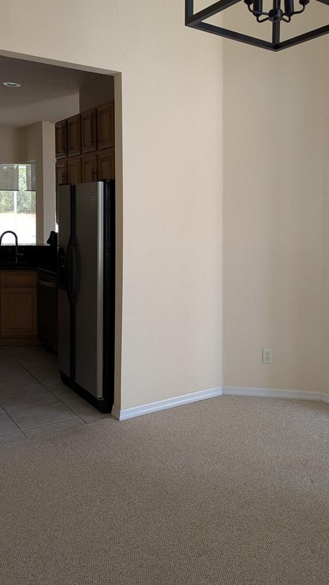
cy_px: 235
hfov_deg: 35.2
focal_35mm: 33
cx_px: 222
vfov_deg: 59.0
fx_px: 512
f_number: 1.85
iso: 51
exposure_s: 1/56.3
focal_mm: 6.81
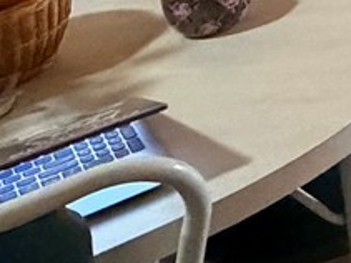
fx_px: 1074
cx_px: 942
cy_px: -335
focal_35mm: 106
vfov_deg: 11.8
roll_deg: +0.9
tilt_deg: -10.5
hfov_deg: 12.4
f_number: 2.2
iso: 1000
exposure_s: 1/60
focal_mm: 2.22
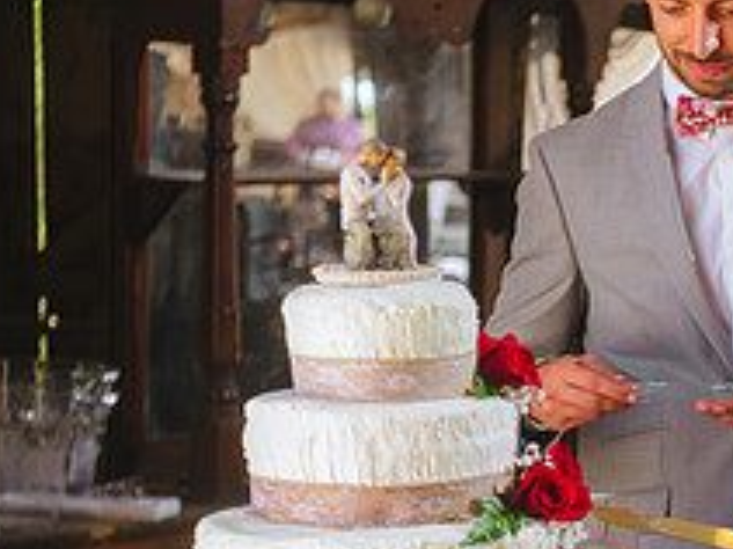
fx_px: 2794
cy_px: 446
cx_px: 736
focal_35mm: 132
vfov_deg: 11.2
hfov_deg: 14.7
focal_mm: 50
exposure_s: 1/160
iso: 250
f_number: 2.8
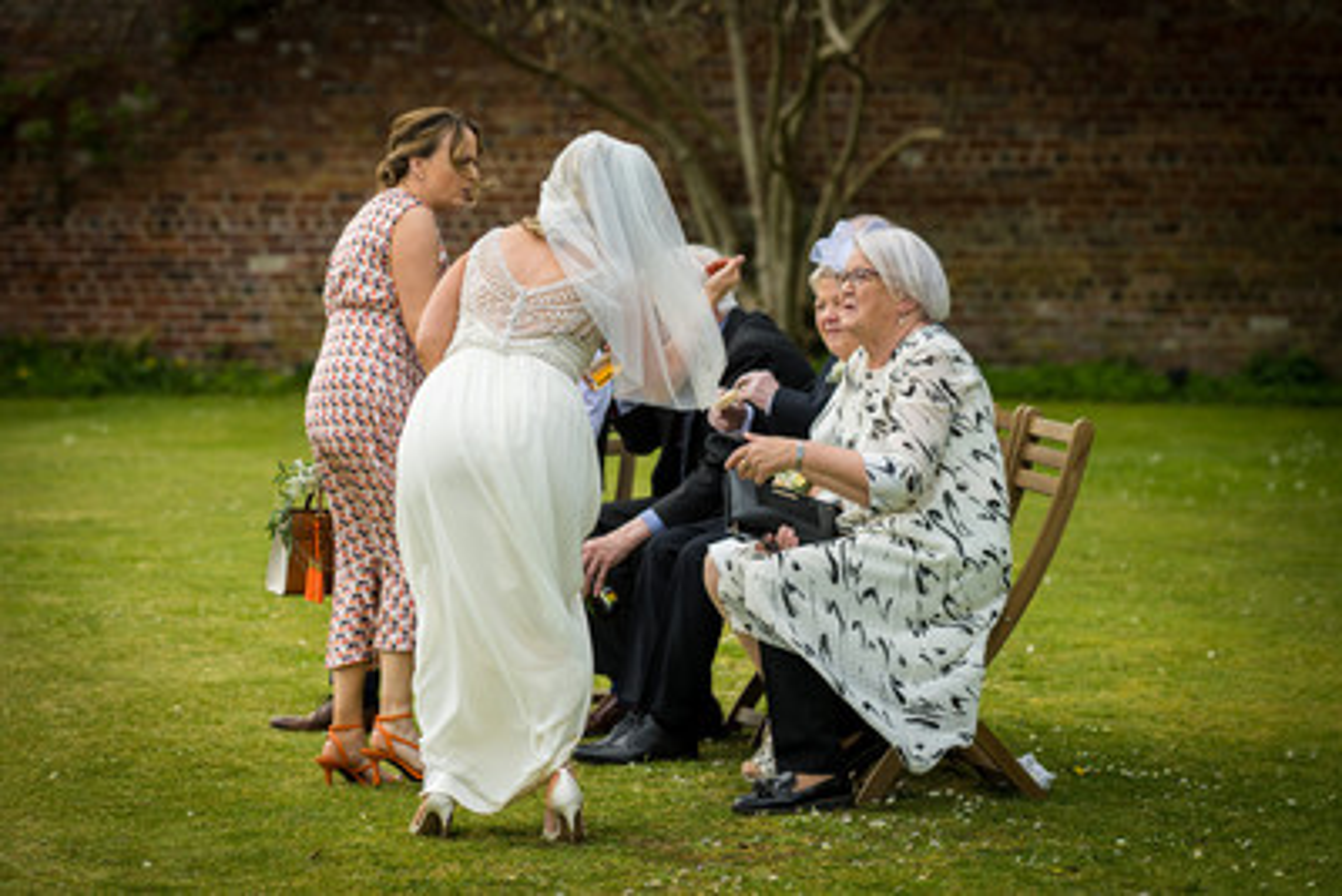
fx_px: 4737
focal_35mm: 127
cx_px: 633
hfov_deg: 16.1
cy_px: 379
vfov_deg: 10.8
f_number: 2.8
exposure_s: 1/640
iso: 100
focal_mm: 110
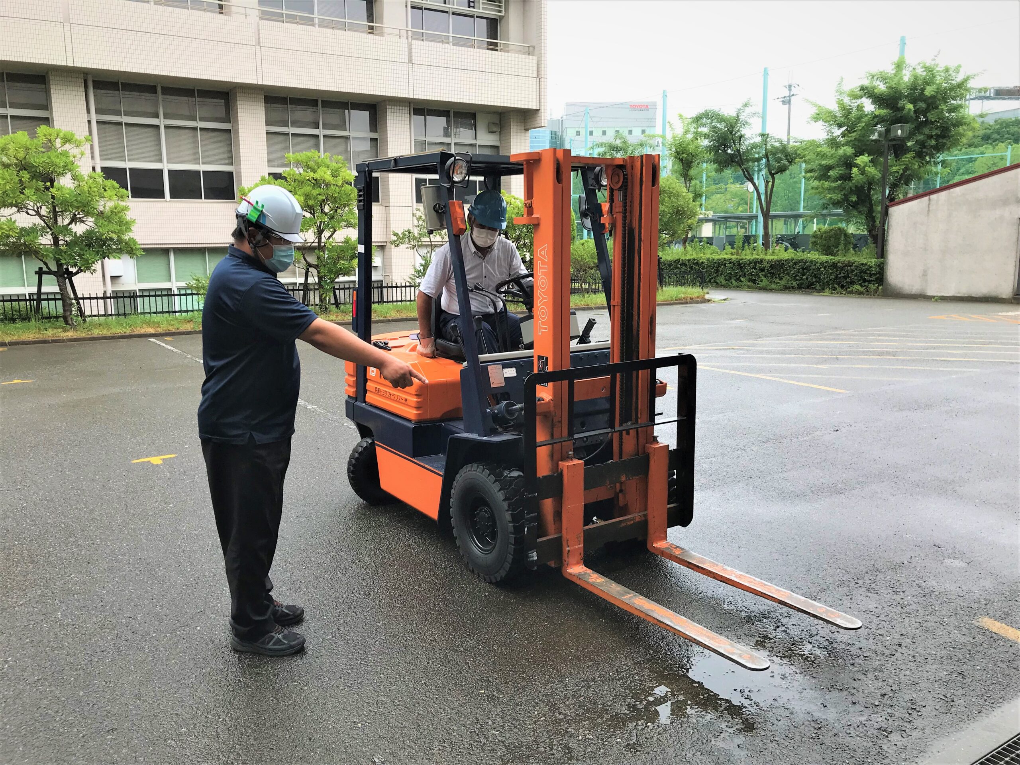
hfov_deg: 63.4
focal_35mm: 28
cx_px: 510
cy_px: 382
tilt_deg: -9.0
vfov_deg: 49.7
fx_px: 825
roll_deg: -0.1
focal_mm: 3.99
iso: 20
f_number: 1.8
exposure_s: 1/331
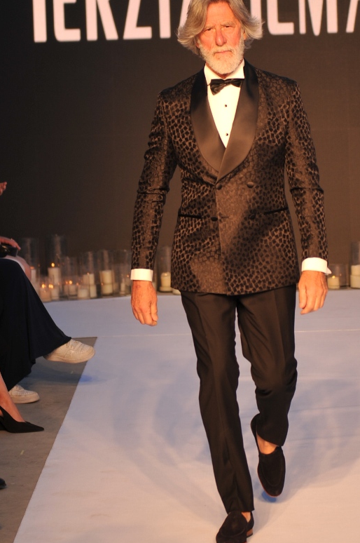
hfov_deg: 8.6
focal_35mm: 160
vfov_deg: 12.8
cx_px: 206
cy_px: 166
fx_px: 2406
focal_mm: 70
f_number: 3.2
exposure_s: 1/320
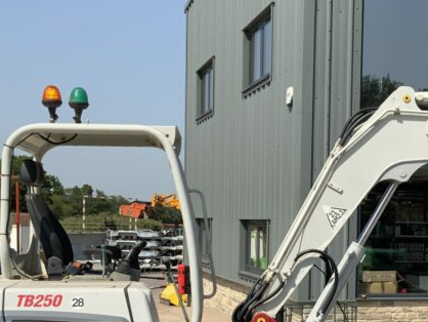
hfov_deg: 27.0
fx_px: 878
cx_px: 326
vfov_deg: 20.5
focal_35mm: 71
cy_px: 254
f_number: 1.8
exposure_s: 1/2141
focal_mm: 3
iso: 16
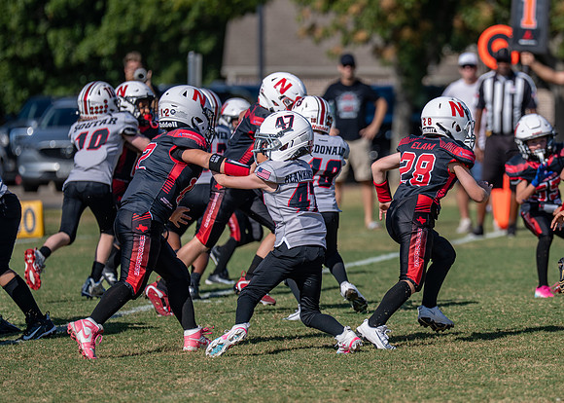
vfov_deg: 4.2
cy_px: 220
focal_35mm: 346
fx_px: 5538
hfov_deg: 5.8
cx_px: 452
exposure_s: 1/2500
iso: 100
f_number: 2.8
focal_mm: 200
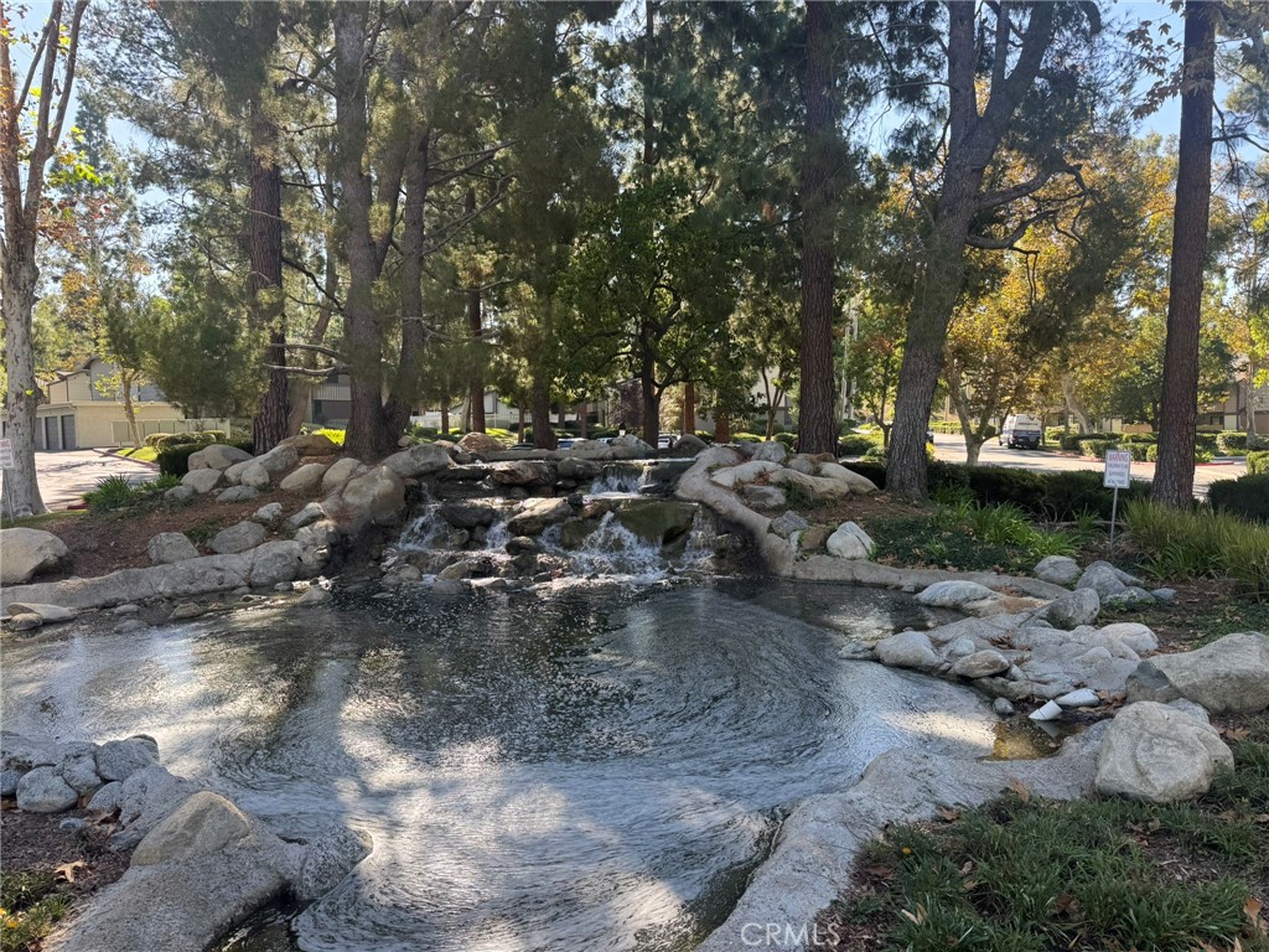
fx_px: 880
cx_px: 634
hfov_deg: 71.6
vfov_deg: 56.8
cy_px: 476
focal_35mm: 24
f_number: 1.78
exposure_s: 1/470
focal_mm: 6.76
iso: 80
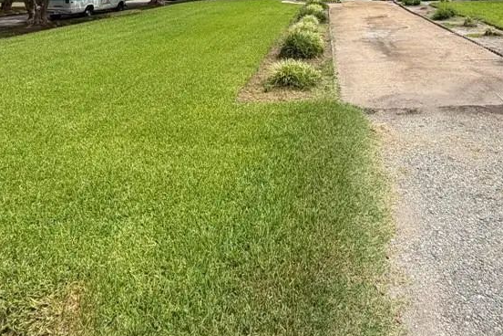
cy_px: -5
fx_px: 377
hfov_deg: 65.7
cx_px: 333
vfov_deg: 41.3
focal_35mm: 27
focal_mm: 2.22
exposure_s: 1/770
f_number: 2.2
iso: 25
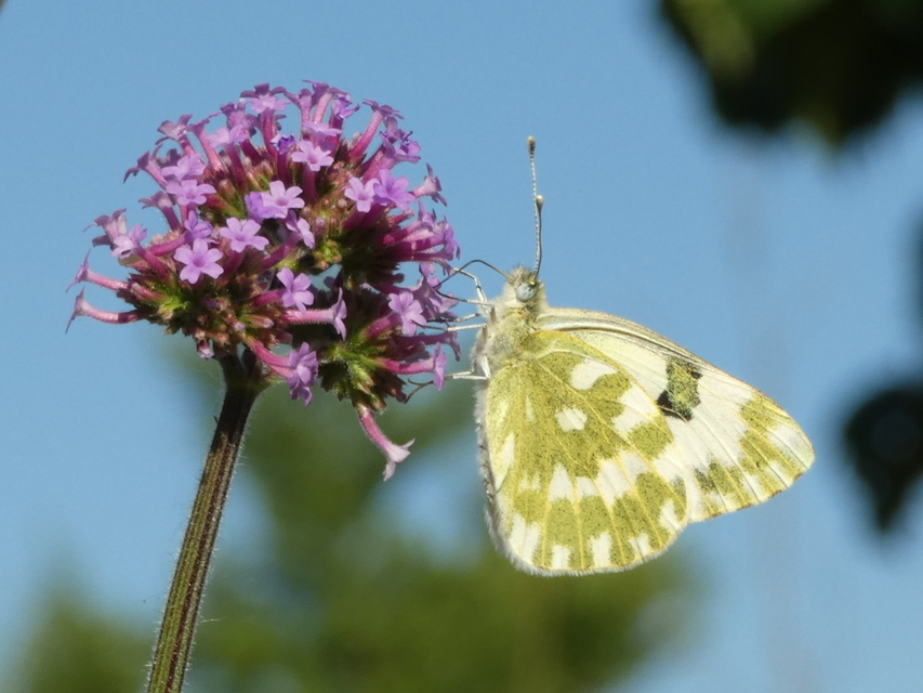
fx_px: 4267
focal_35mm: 160
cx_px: 462
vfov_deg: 9.3
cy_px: 346
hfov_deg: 12.3
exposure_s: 1/160
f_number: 5.4
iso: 80
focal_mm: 28.8
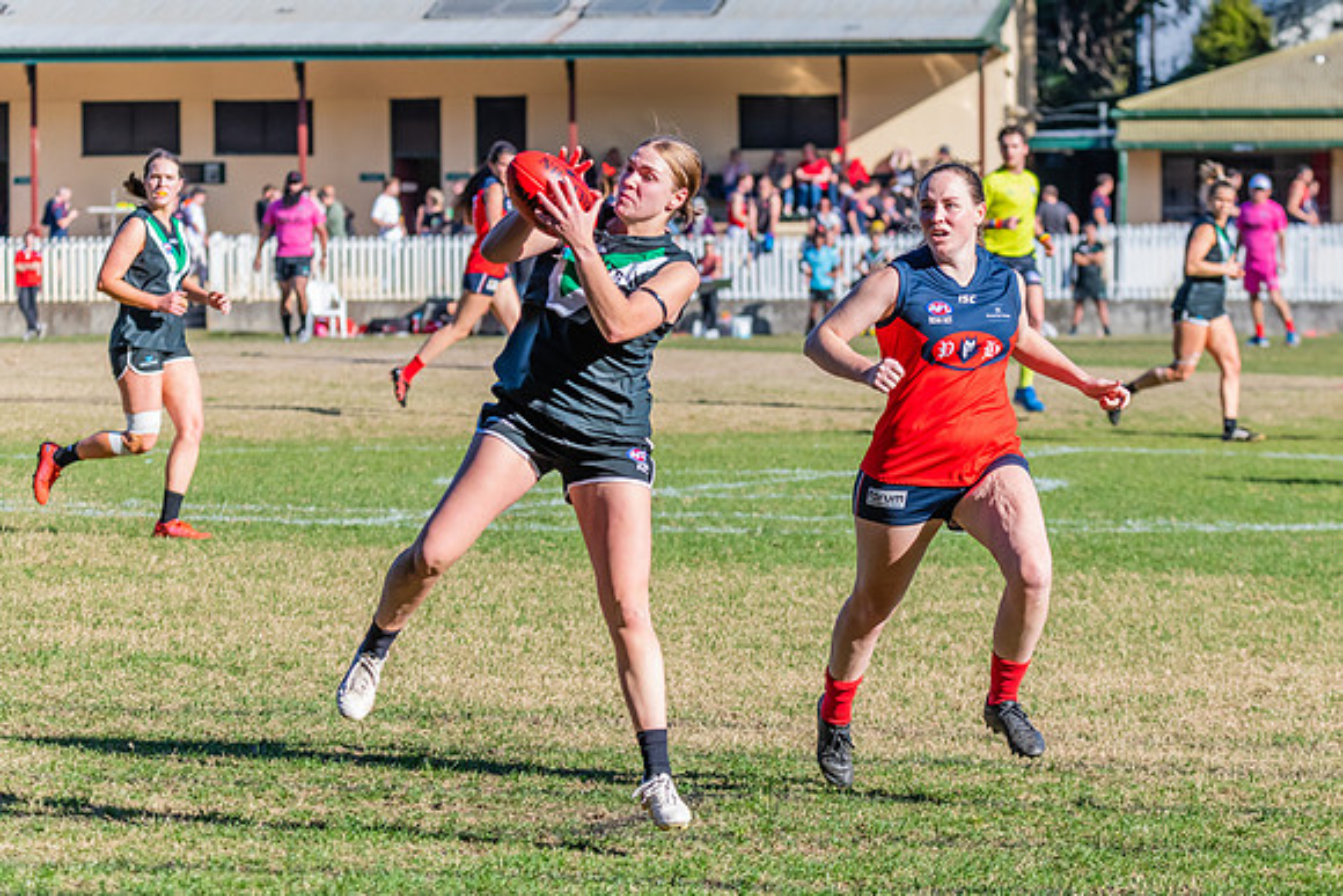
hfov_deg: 10.8
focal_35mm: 191
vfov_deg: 7.2
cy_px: 388
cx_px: 764
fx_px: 7112
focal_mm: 150
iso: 800
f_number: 7.1
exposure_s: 1/1600
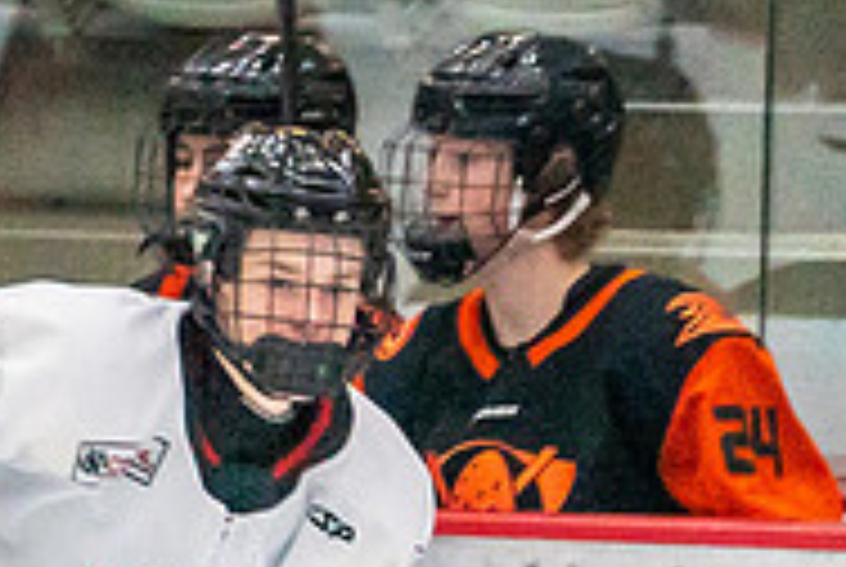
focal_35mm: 1320
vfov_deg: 1.0
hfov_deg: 1.6
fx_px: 31068
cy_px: 1042
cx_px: 180
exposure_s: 1/1250
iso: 3200
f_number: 2.8
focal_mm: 200
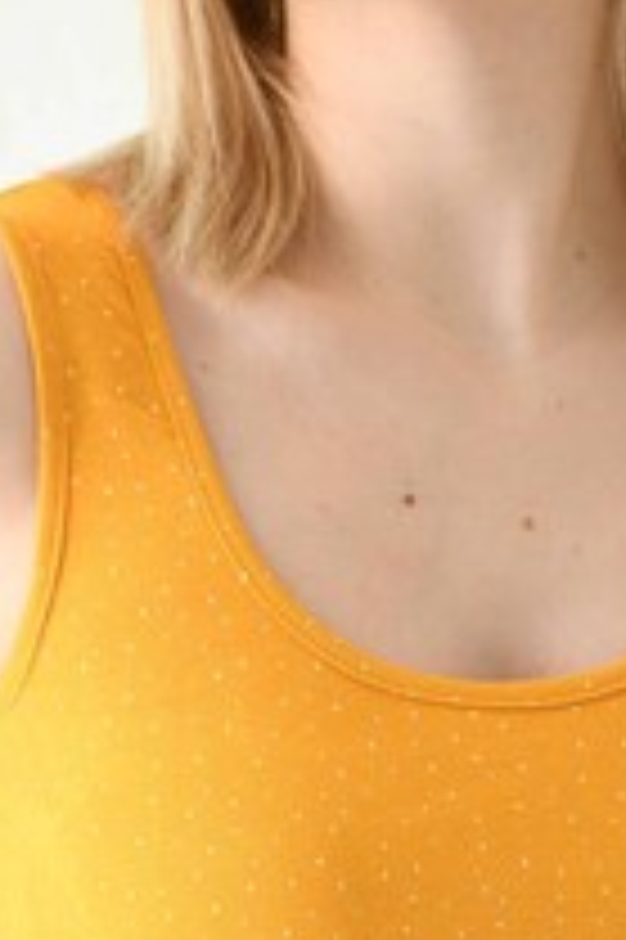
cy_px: 1133
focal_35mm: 181
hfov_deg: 7.6
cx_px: 441
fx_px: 4729
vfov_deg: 11.2
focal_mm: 70
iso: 100
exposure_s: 1/160
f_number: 5.6
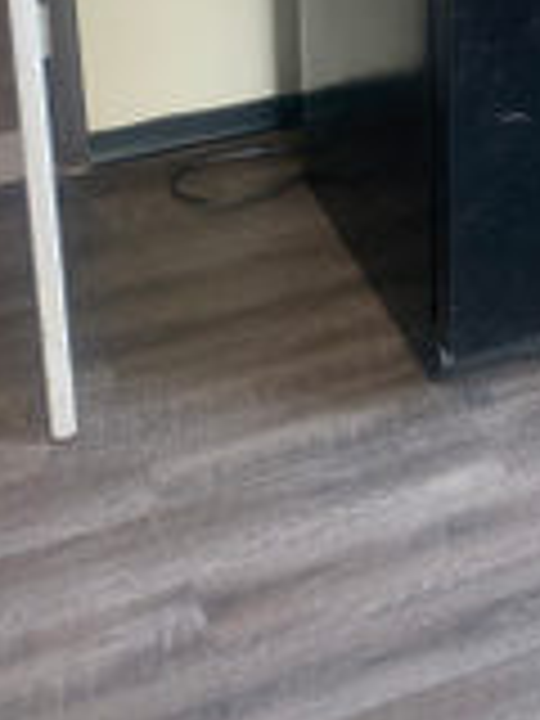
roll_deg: -1.3
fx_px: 1622
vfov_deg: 23.4
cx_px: 585
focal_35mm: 78
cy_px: -90
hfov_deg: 18.2
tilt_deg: -16.6
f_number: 1.8
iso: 125
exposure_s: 1/60
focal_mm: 4.25
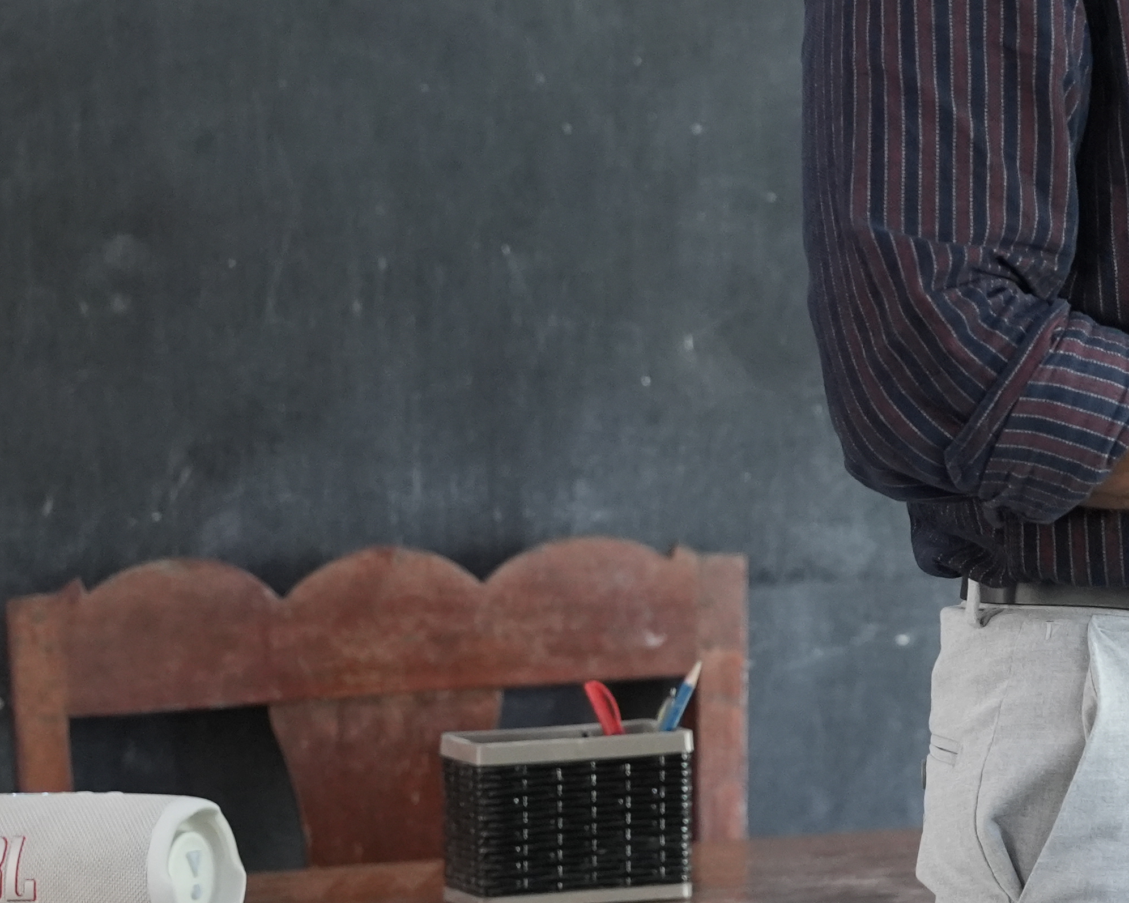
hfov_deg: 8.2
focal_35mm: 231
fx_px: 7718
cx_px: 1608
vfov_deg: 6.7
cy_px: -29
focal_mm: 70
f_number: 2.8
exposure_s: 1/100
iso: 3200
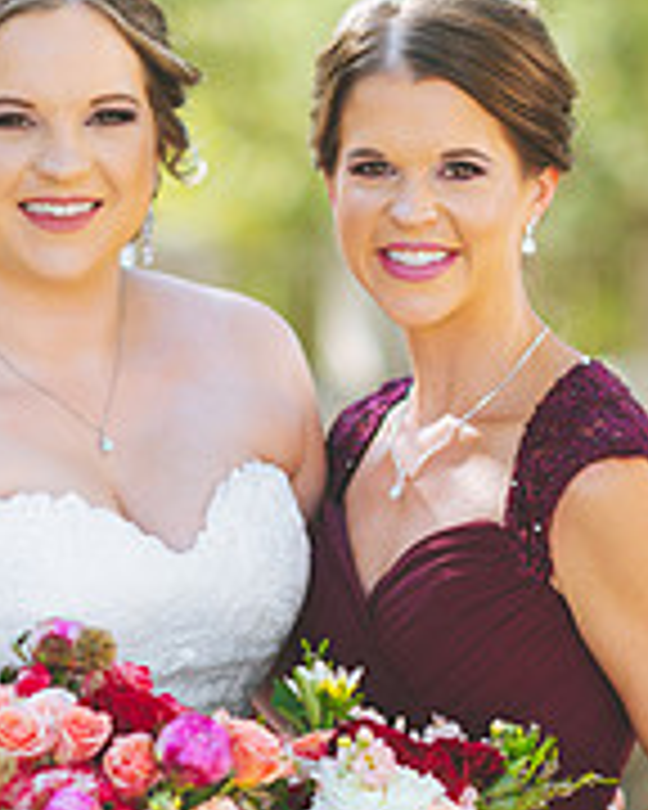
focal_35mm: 199
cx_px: 223
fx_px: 4771
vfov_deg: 9.7
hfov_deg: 7.8
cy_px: 562
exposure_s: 1/500
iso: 160
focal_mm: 85
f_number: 2
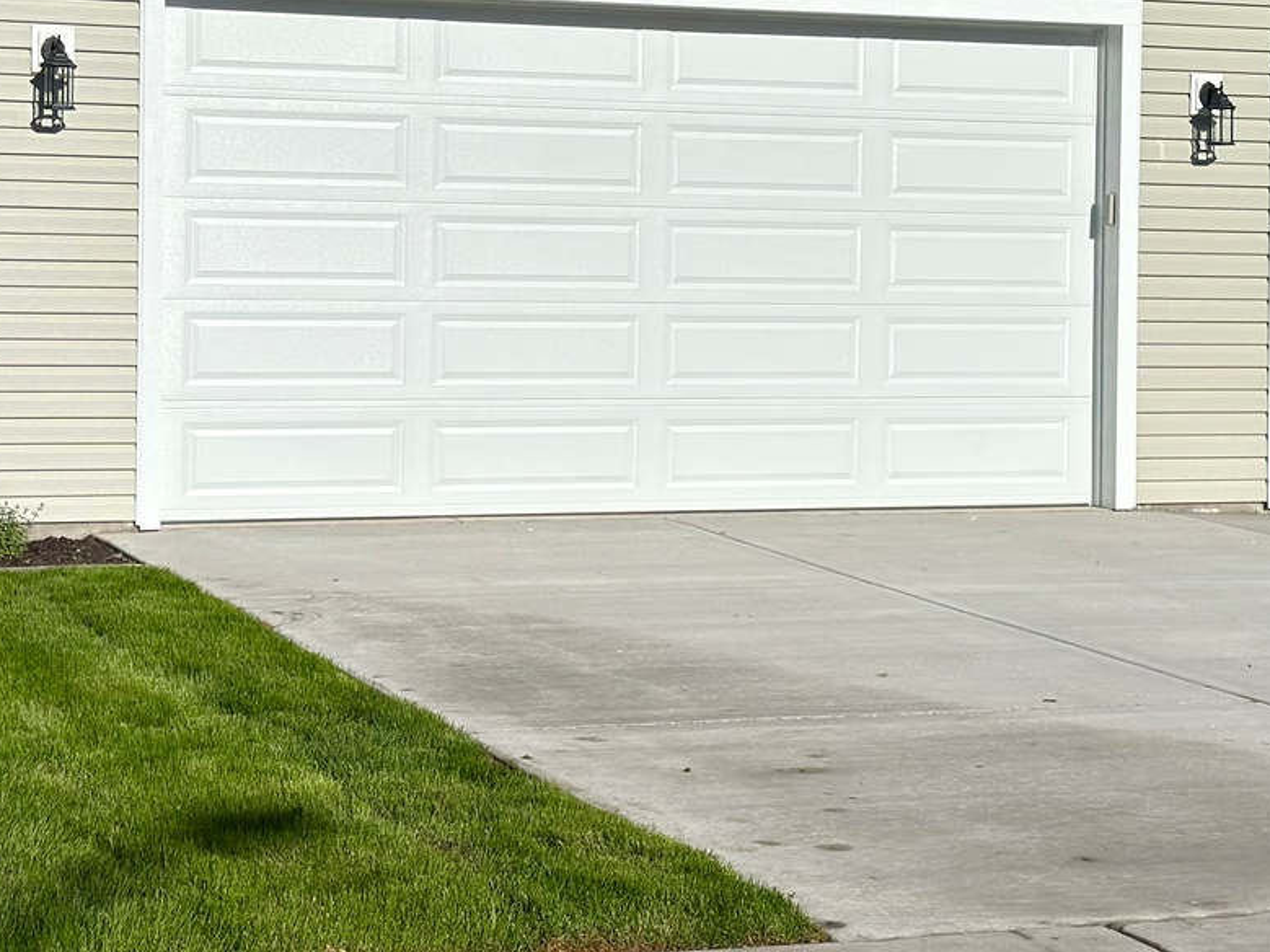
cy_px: 286
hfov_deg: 21.3
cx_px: 680
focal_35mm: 92
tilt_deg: -0.9
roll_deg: -1.0
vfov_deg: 16.0
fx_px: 3375
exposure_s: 1/22222
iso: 100
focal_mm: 6.76
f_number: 1.78
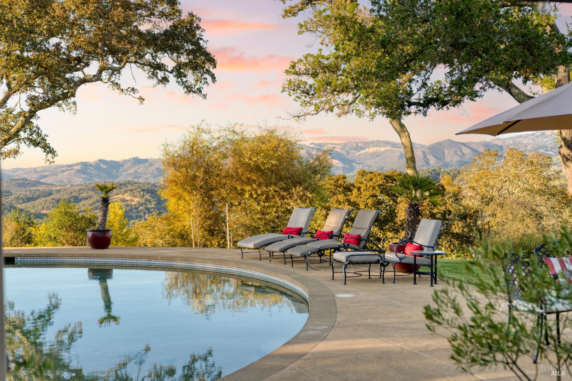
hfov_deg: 41.9
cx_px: 286
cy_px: 190
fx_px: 747
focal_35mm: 47
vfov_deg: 28.6
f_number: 2.8
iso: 200
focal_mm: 47
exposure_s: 1/320
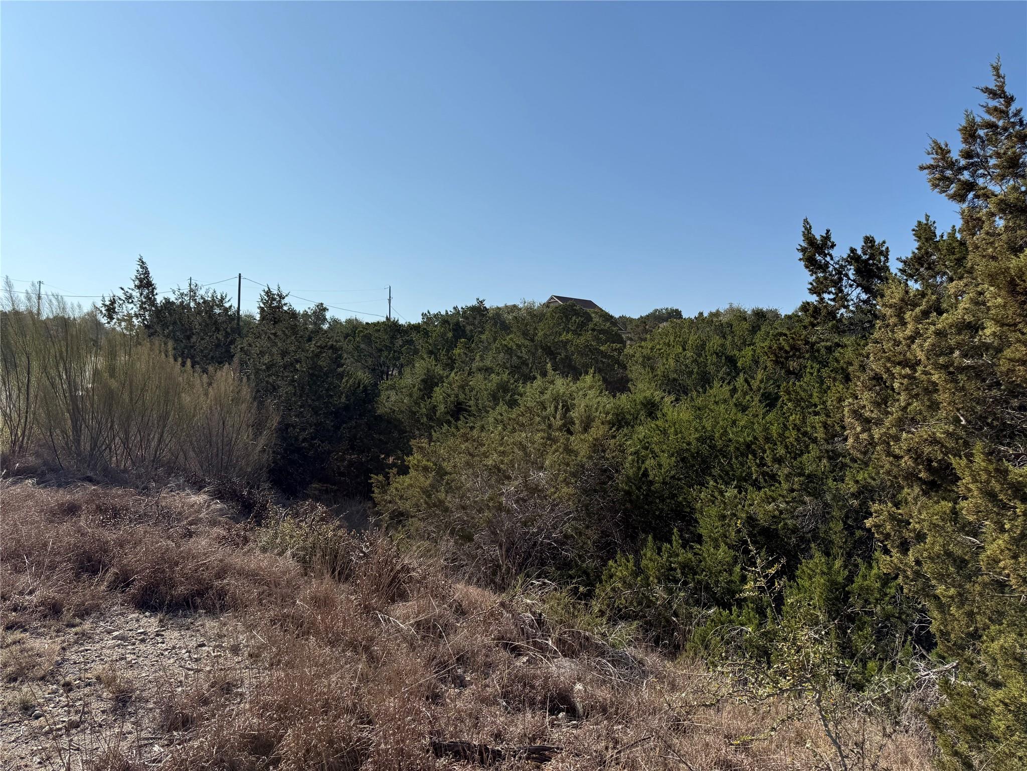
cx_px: 514
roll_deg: -1.2
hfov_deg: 71.6
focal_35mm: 24
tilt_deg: +2.0
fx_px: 712
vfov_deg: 56.8
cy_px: 386
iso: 80
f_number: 1.78
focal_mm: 6.76
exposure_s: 1/6711
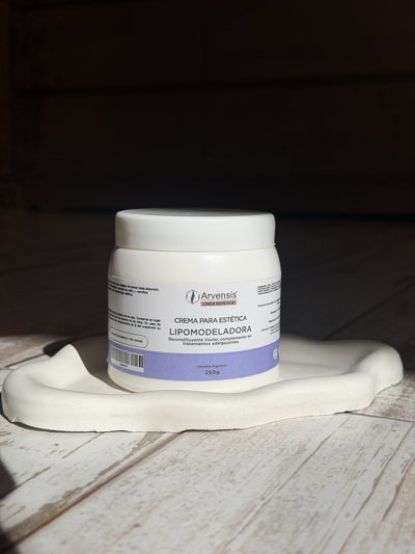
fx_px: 767
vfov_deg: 39.6
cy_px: 277
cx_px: 208
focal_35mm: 48
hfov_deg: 30.3
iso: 64
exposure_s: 1/11364
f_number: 1.78
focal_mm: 6.76
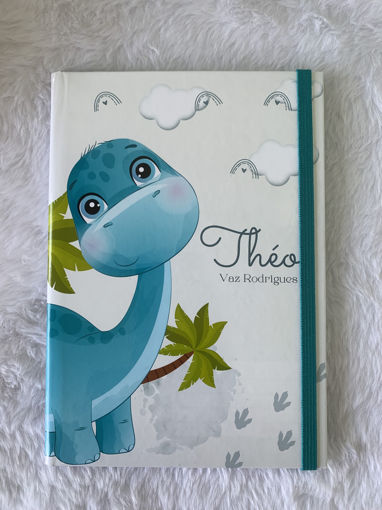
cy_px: 255
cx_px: 191
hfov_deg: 53.1
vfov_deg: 67.3
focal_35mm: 26
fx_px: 383
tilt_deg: -84.7
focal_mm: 4.25
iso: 40
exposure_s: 1/120
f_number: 1.8
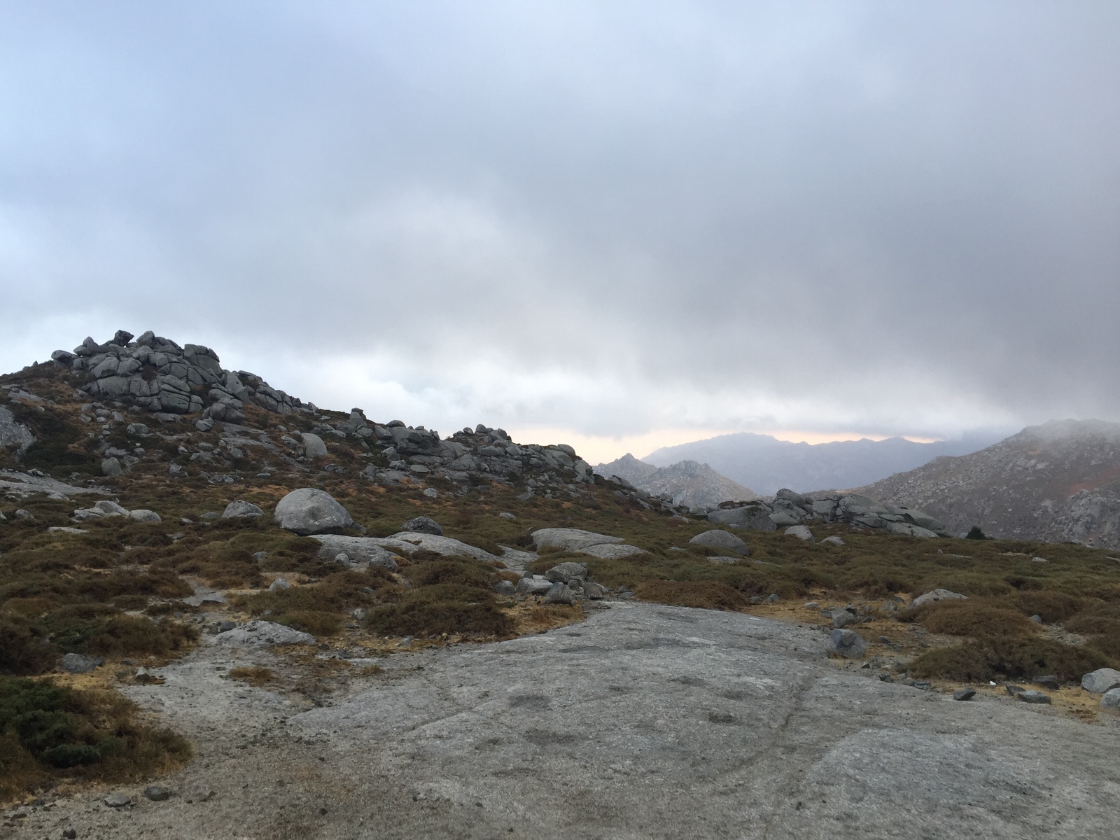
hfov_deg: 61.7
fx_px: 938
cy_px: 420
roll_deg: +0.4
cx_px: 560
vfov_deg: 48.2
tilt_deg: -0.5
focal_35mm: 29
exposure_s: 1/100
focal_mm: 4.15
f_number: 2.2
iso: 40
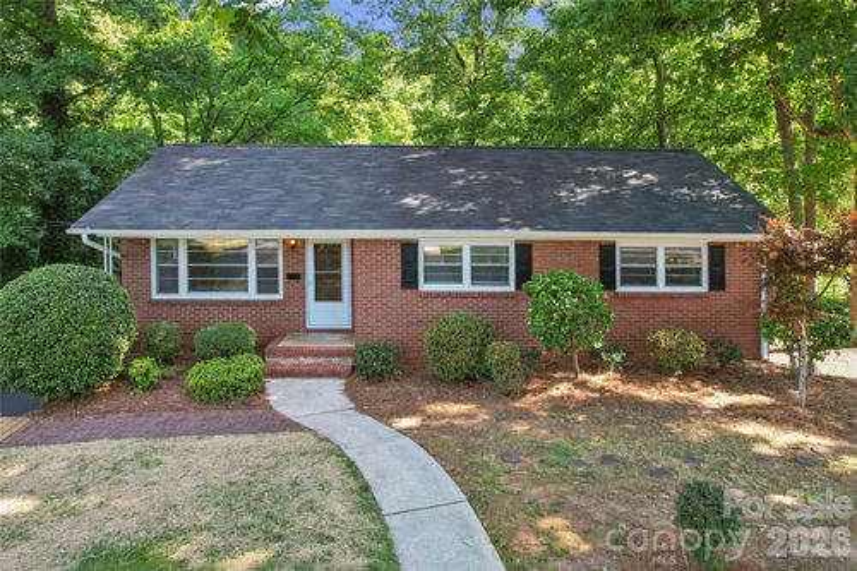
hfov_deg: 78.6
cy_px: 286
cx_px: 428
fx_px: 524
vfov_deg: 57.2
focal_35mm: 22
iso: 110
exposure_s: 1/15
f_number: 2.8
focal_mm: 8.4
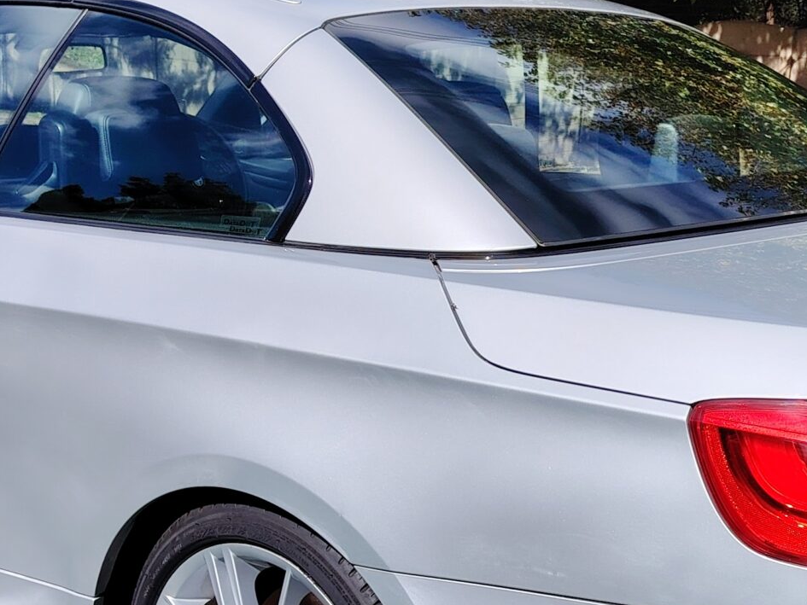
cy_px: 434
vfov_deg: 22.4
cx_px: 436
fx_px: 1516
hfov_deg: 29.8
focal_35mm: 65
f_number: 1.75
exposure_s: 1/1456
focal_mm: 5.25
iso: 101
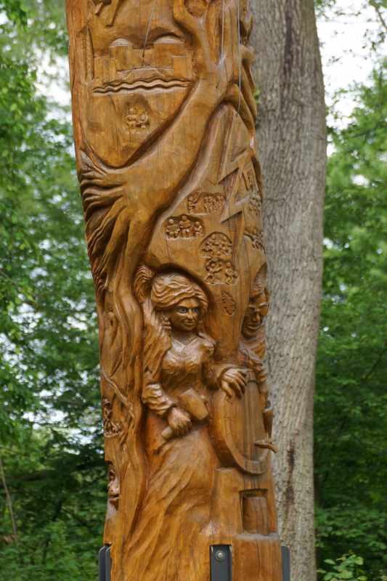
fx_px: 5081
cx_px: 194
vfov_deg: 6.5
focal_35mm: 315
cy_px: 290
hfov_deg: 4.4
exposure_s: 1/400
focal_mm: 210
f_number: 5.6
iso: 640
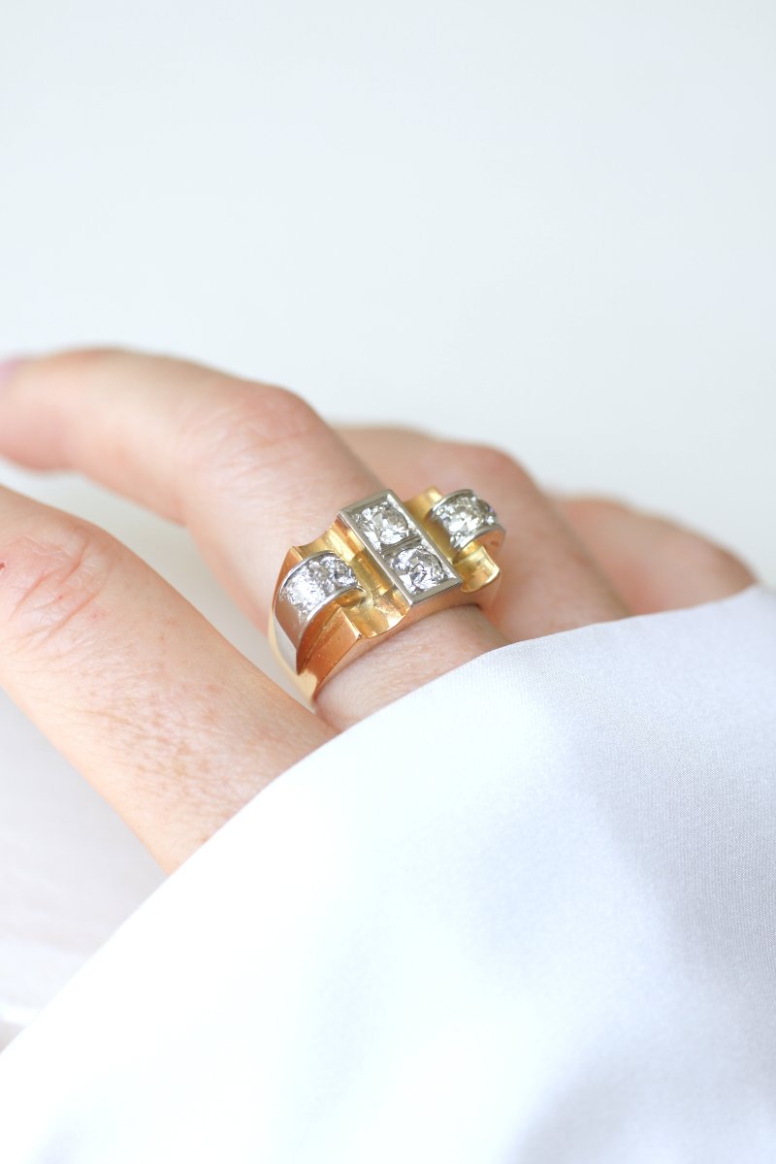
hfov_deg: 13.0
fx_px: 3395
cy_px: 582
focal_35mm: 105
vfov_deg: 19.5
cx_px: 388
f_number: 4.5
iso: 200
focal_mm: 70
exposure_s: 1/160
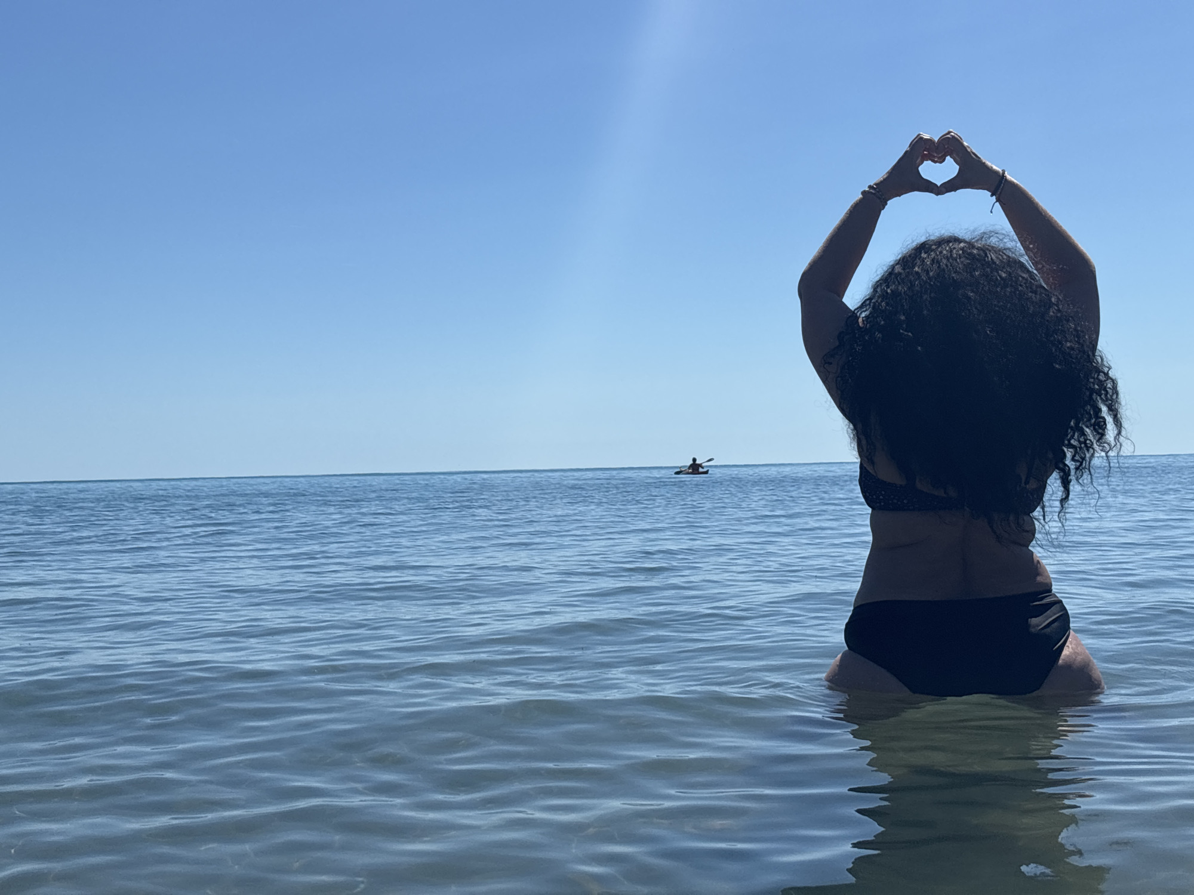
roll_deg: +1.0
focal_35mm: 52
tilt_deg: +0.5
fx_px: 1794
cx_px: 597
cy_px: 448
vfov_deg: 28.0
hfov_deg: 36.8
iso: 40
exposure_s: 1/6329
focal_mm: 5.96
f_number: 1.6
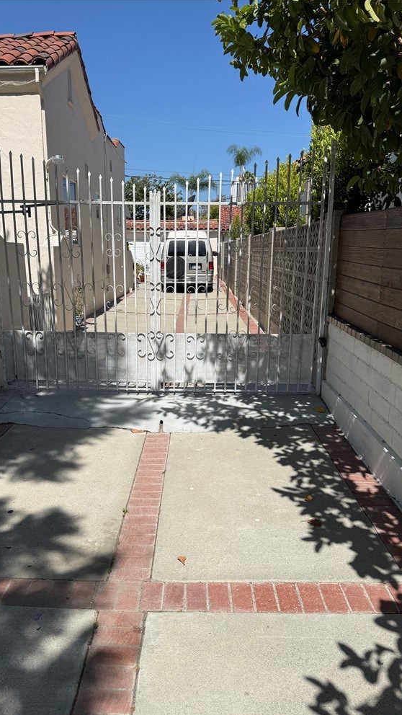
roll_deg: -0.4
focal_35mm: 27
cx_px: 170
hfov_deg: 42.8
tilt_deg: -12.8
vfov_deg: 69.8
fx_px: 512
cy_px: 368
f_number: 1.78
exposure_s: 1/8130
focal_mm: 6.76
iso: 80
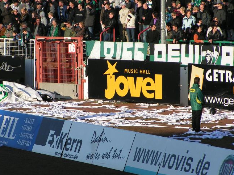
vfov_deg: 5.3
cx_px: 95
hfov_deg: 7.1
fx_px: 1892
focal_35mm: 280
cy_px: 76
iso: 50
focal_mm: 34.5
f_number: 5
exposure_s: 1/500
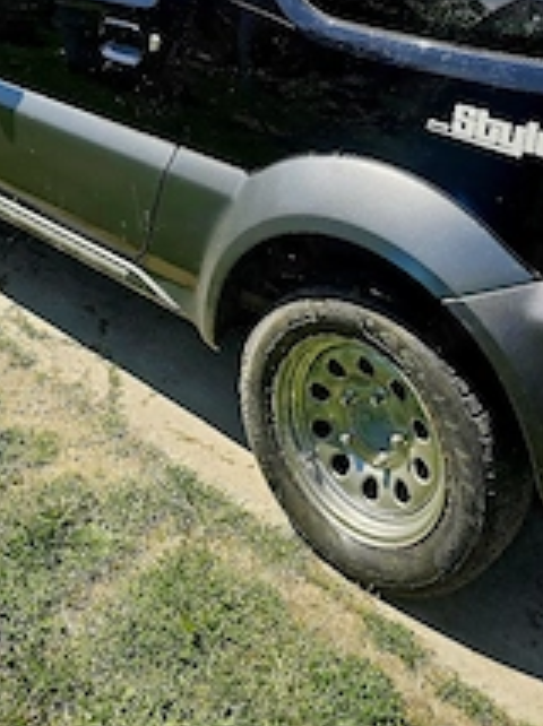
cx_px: 309
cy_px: 68
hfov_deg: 33.5
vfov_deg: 40.5
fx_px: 901
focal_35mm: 43
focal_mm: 6.3
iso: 10
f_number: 1.7
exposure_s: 1/556
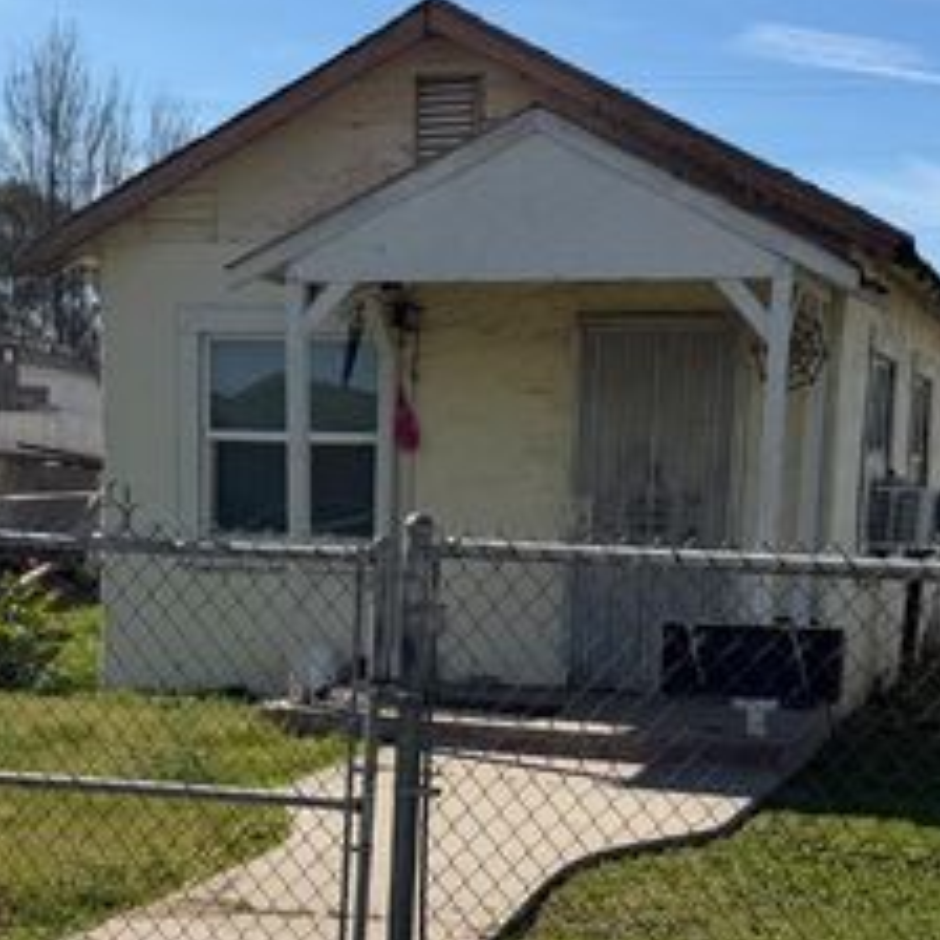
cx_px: 462
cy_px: 827
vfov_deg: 26.5
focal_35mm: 63
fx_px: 1936
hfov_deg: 27.3
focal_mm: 6.76
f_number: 1.78
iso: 80
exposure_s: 1/6711
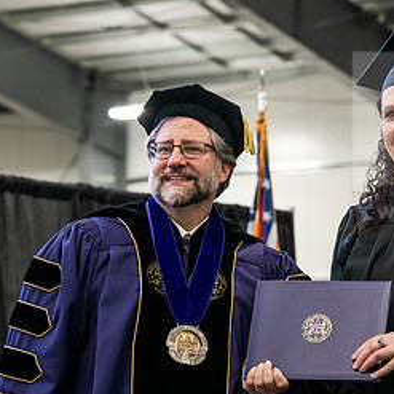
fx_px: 2215
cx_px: 305
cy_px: 245
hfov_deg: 10.1
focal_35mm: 172
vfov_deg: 10.2
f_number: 5
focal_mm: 86
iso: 6400
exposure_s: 1/250
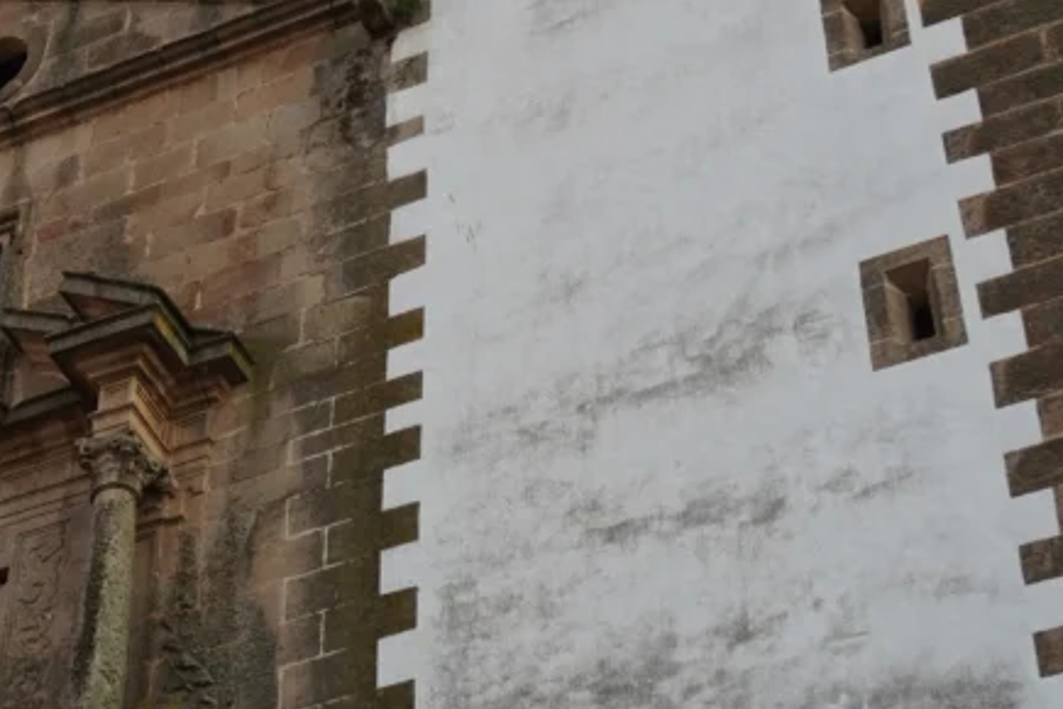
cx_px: 32
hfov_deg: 18.8
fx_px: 3130
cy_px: 111
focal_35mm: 106
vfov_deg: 12.8
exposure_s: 1/1000
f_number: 5.6
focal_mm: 30
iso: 640
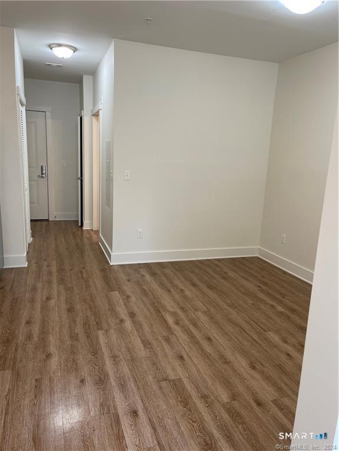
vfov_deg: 67.3
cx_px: 170
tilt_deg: -10.7
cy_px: 226
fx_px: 339
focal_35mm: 26
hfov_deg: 53.1
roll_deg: -2.3
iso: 80
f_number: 1.6
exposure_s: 1/60
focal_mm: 5.1
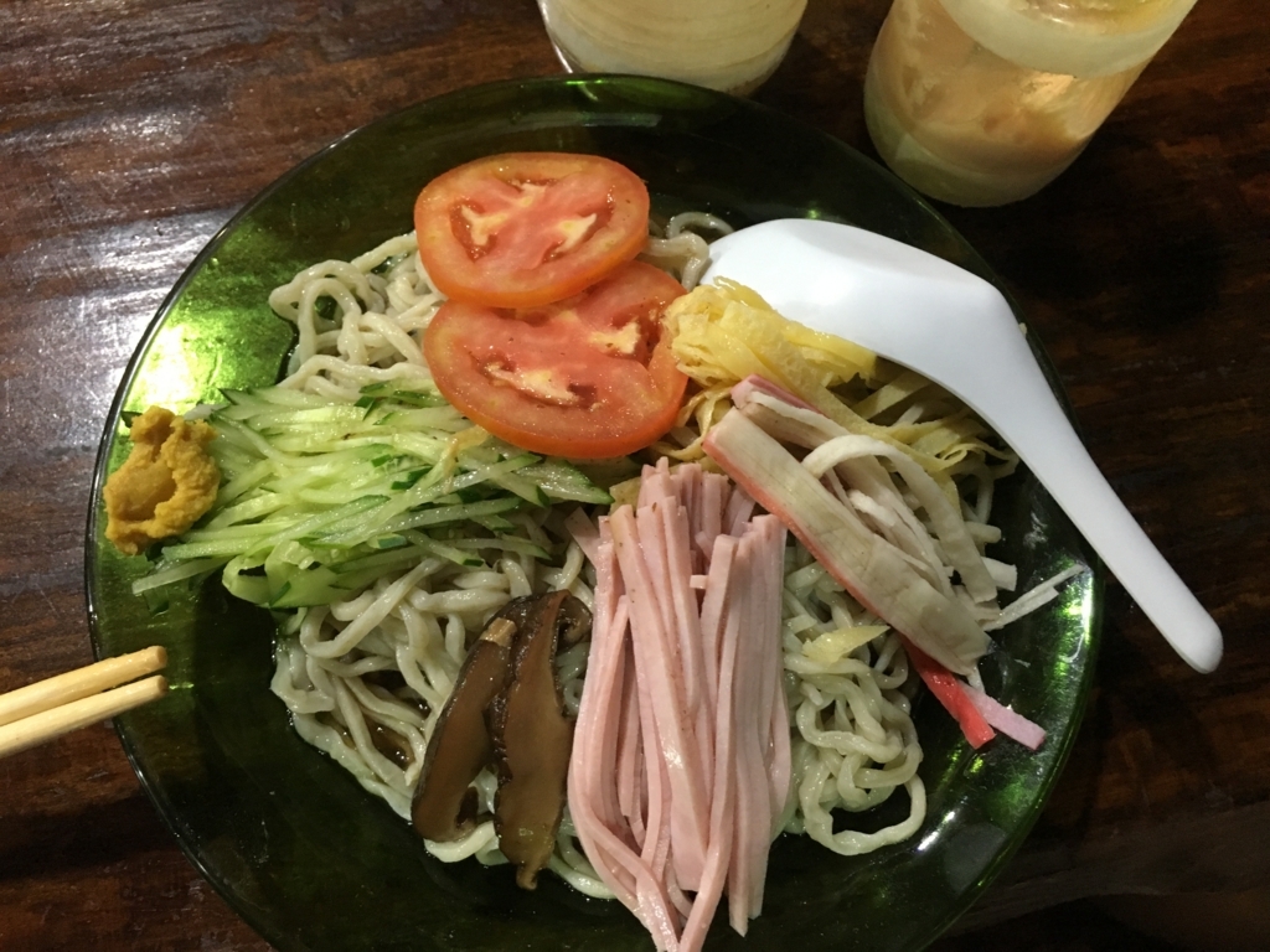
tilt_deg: -74.3
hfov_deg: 61.7
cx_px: 635
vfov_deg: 48.2
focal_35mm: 29
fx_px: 1064
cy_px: 476
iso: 200
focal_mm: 4.15
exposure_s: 1/17
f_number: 2.2
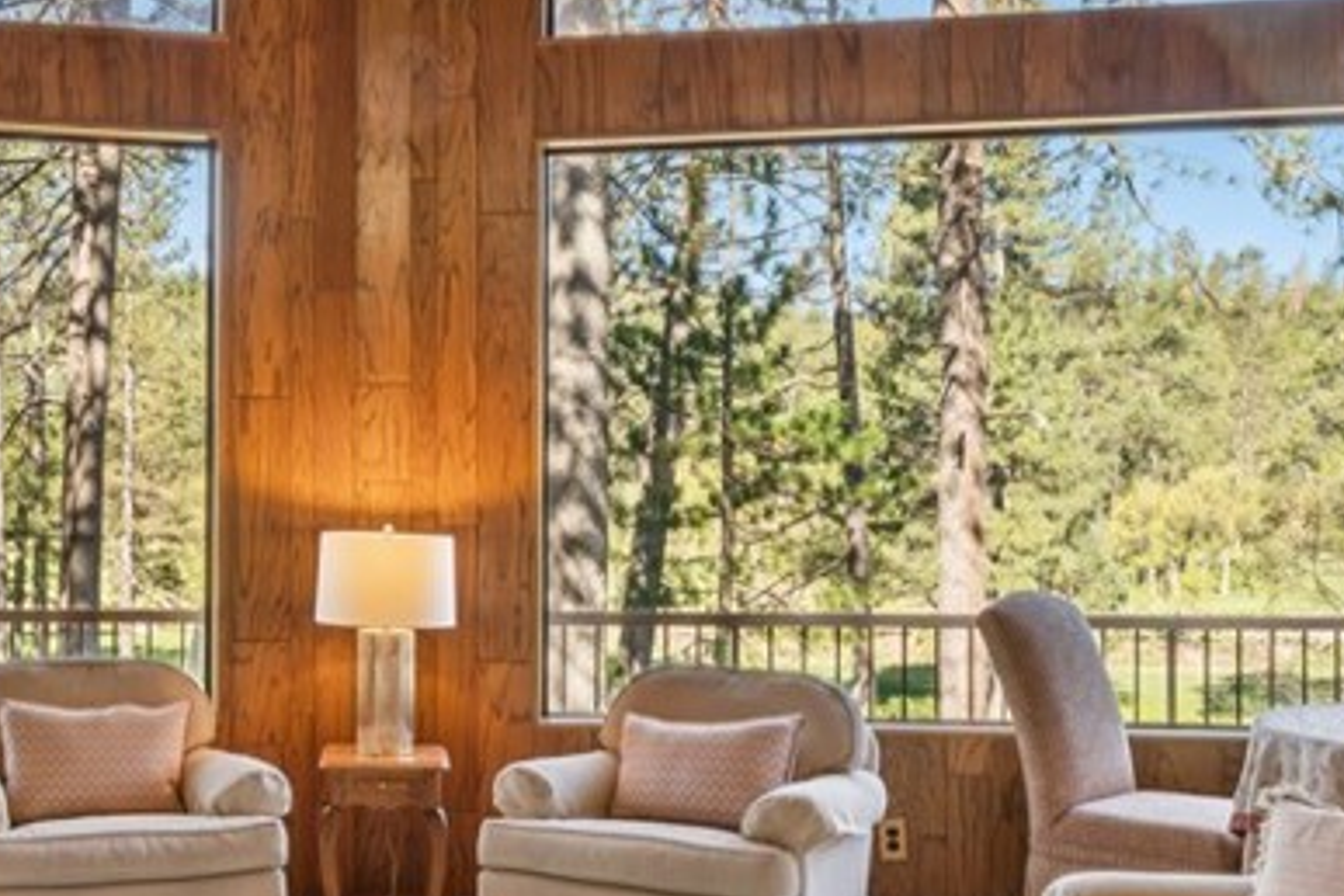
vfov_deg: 29.8
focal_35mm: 45
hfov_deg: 42.7
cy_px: 493
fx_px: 1680
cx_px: 396
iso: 100
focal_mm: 17
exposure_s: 1/6
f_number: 13
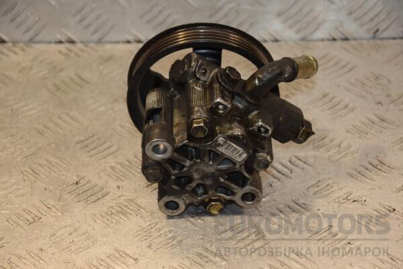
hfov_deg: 16.1
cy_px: 134
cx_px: 202
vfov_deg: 10.8
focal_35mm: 128
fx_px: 1427
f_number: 5.6
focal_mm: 85
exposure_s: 1/160
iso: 800
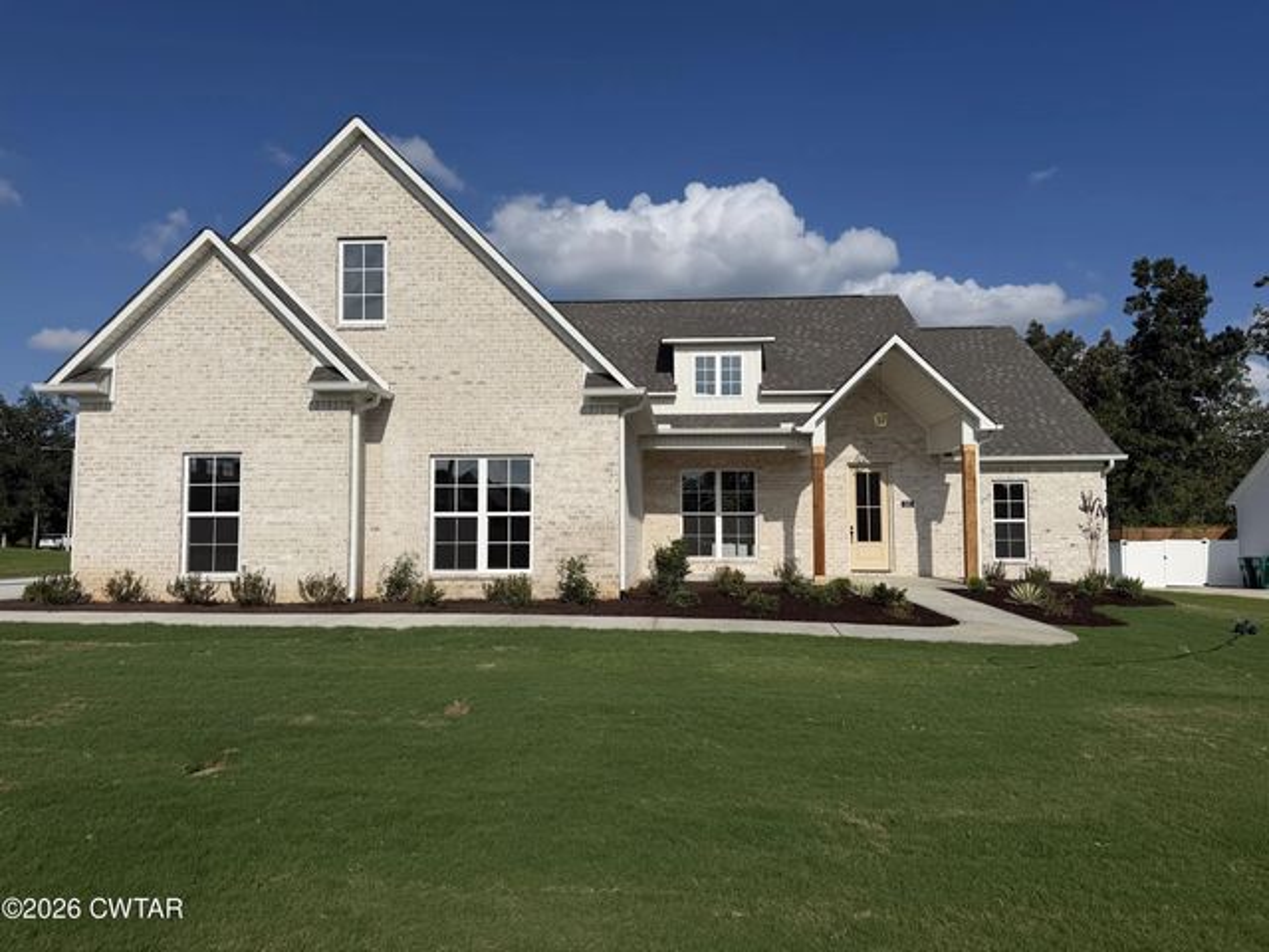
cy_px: 476
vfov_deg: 56.8
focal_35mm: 24
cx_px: 634
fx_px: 880
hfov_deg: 71.6
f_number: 1.78
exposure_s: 1/11905
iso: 80
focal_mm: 6.76
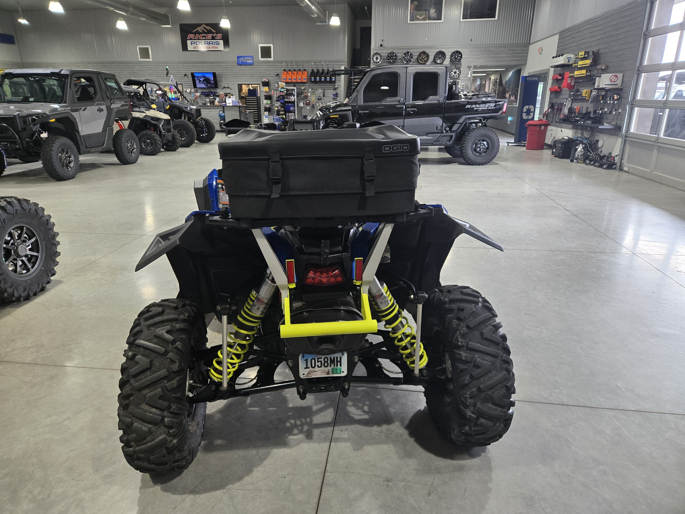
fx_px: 455
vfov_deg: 58.9
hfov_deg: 73.9
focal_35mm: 23
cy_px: 257
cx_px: 342
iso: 125
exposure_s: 1/180
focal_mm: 5.4
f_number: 1.8
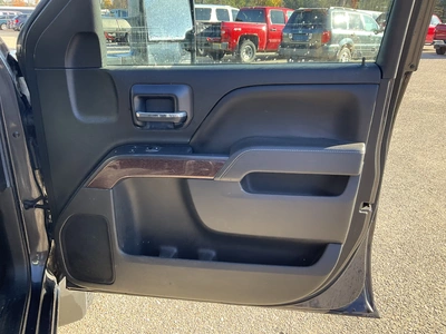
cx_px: 223
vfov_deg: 48.2
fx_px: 374
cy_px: 167
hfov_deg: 61.7
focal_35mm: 29
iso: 32
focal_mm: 3
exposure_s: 1/154
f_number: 1.8
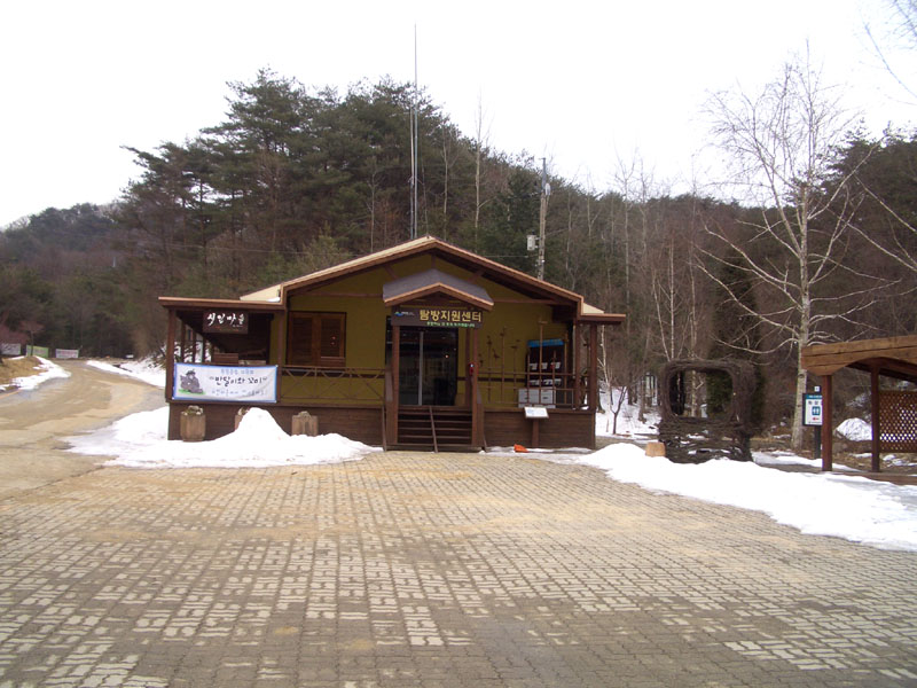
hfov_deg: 52.6
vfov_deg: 40.7
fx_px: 927
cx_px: 458
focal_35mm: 35
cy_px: 344
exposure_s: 1/160
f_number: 4.3
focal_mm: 5.8
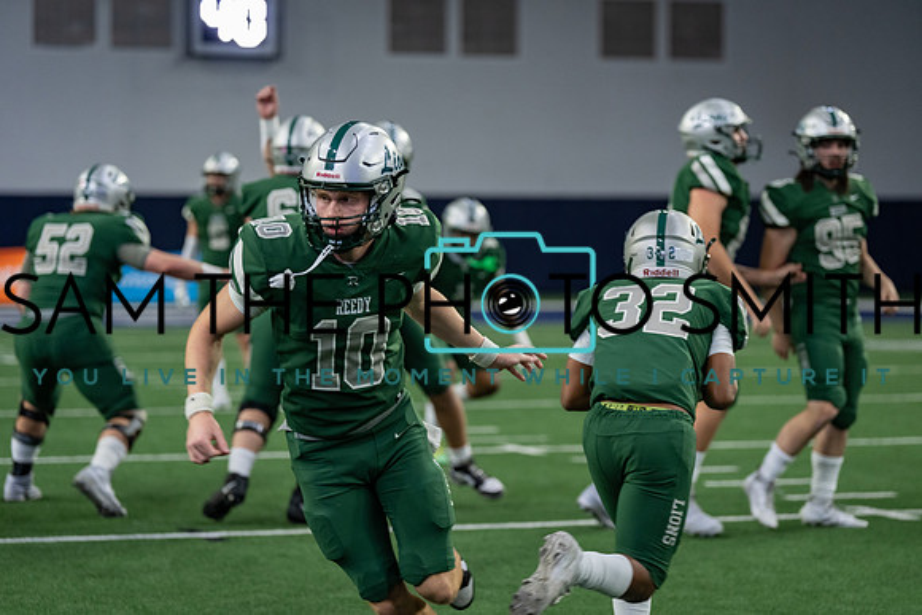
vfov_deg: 11.1
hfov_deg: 16.5
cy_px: 308
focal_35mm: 124
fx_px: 3174
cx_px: 461
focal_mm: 121
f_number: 2.8
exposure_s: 1/400
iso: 1600
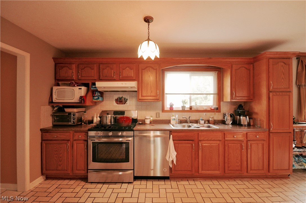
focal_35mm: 15
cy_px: 102
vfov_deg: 77.1
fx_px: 127
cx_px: 153
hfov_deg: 100.5
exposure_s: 1/20
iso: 800
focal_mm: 10
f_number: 8
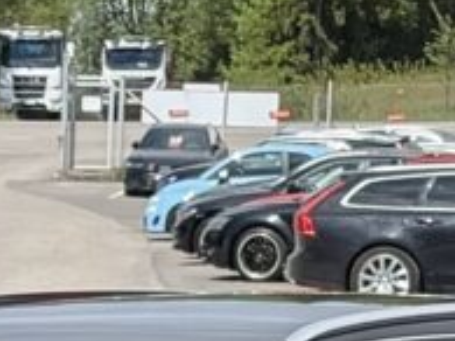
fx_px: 3586
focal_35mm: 273
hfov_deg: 7.2
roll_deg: -1.6
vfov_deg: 5.3
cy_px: 689
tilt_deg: -9.5
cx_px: -28
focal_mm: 5.96
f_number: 1.6
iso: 50
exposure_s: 1/1590
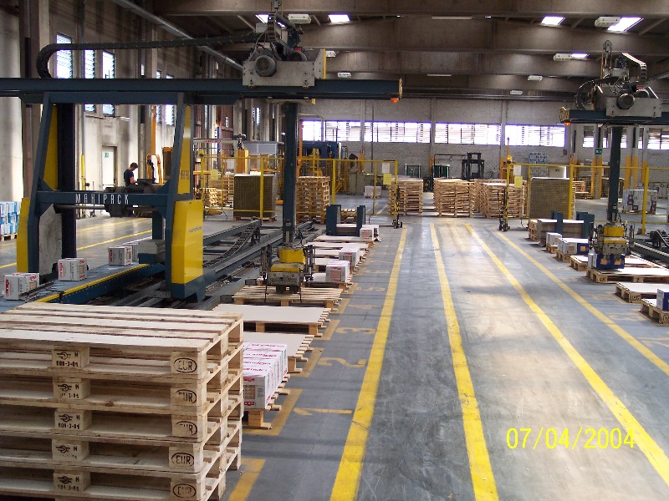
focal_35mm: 38
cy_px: 250
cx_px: 334
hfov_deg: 49.0
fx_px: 734
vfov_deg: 37.7
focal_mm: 8
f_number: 2.8
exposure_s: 1/125
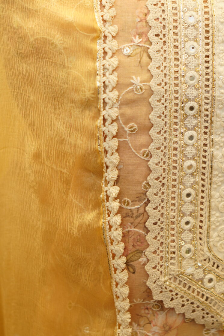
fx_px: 746
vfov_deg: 25.1
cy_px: 90
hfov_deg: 16.8
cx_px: 199
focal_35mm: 80
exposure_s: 1/125
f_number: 2.2
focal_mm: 35
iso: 160
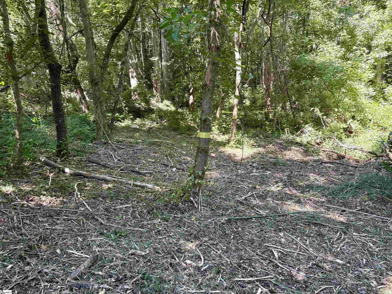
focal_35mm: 26
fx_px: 294
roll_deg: +2.4
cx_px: 196
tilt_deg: -10.7
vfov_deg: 53.1
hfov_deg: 67.3
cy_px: 147
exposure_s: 1/220
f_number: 1.6
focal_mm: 5.96
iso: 125
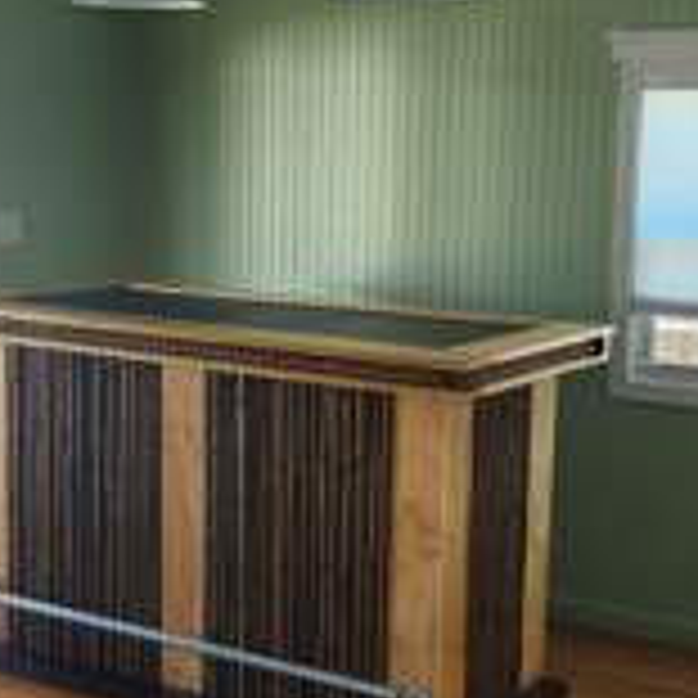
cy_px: 399
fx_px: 1437
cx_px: 360
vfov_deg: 27.3
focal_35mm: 63
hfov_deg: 27.3
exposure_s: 1/120
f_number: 1.8
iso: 80
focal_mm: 5.4
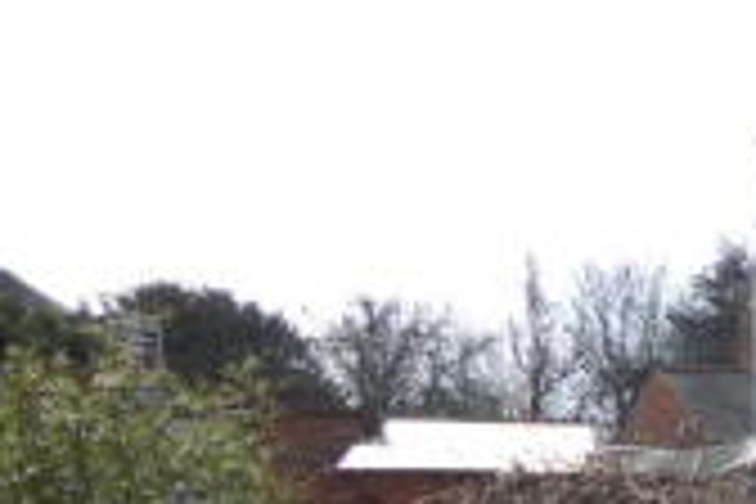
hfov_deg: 19.0
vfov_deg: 14.1
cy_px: 781
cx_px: 1231
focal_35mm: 90
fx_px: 1890
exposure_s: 1/800
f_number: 3.3
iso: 100
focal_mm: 4.3
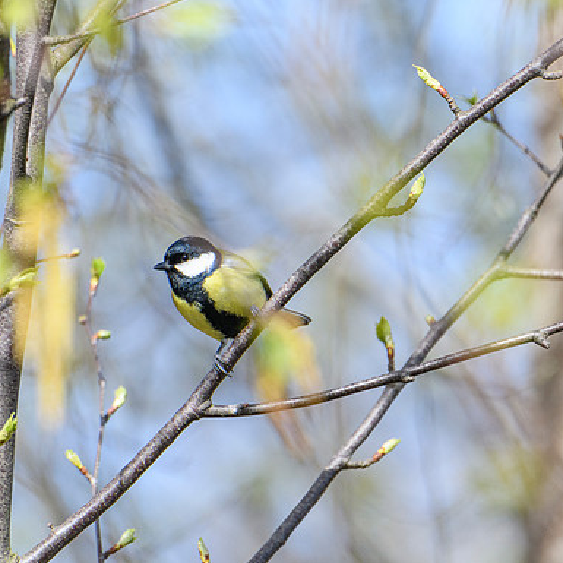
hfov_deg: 2.0
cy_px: 130
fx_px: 16064
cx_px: 227
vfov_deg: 2.0
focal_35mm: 873
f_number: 6.3
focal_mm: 400
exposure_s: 1/1600
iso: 720
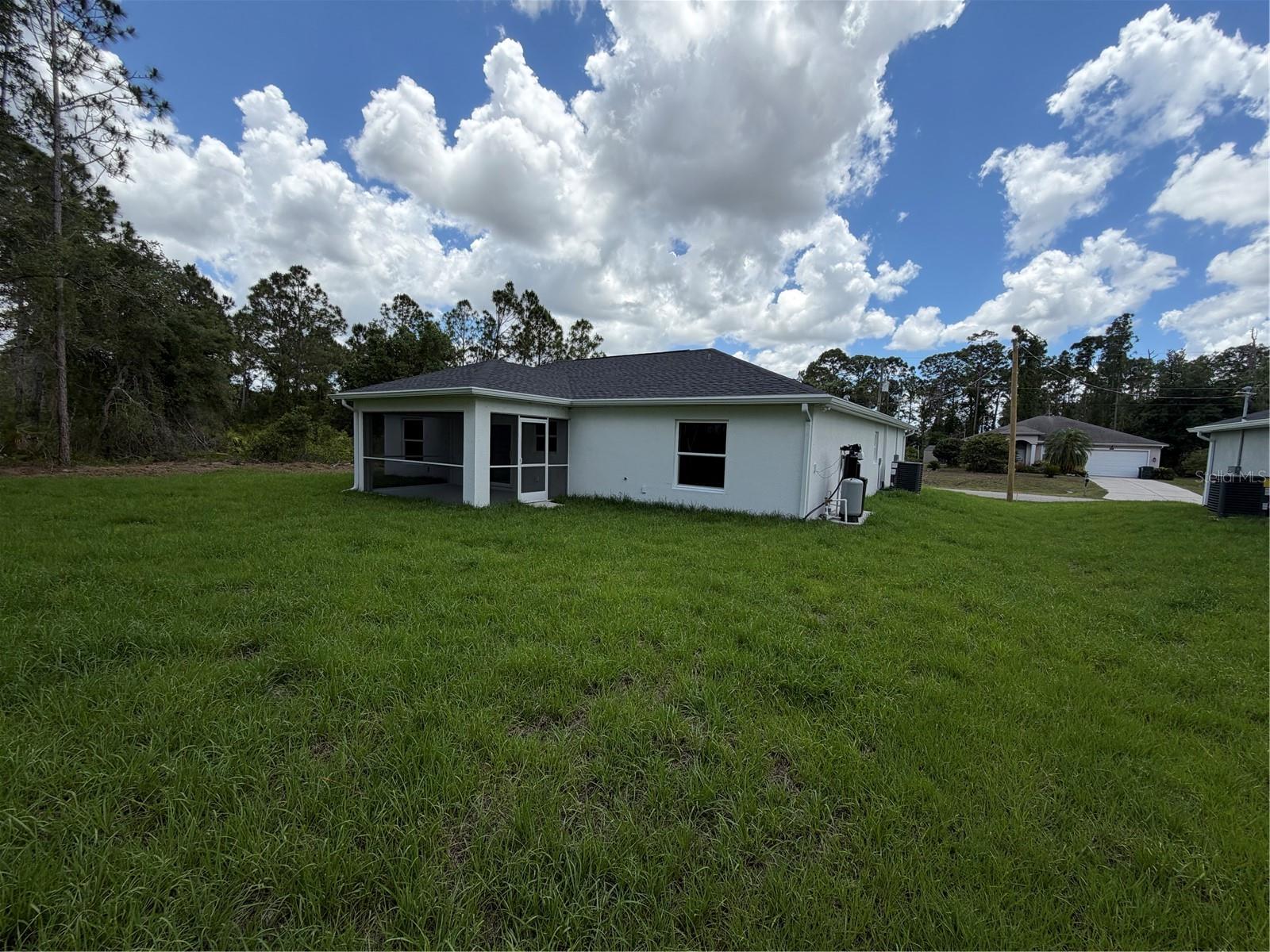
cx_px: 635
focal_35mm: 14
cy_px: 476
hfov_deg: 102.1
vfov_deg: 85.7
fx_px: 514
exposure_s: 1/901
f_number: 2.2
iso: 20
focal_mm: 2.22
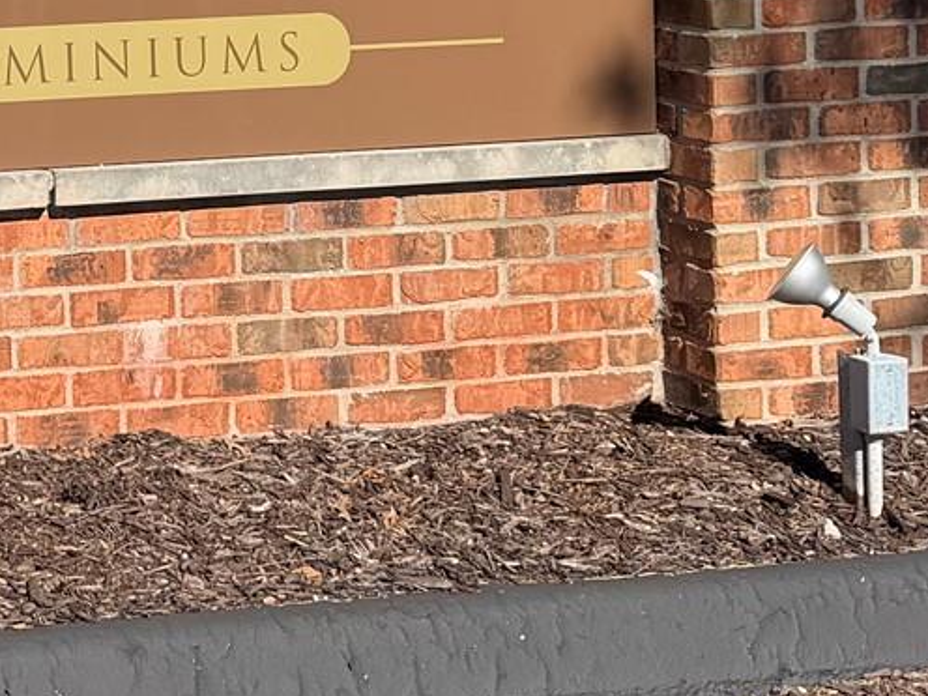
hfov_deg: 18.3
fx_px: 2654
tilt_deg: -0.3
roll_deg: +1.9
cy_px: -225
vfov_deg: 14.3
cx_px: -316
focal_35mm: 99
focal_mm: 6.76
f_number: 1.78
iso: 80
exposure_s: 1/3953
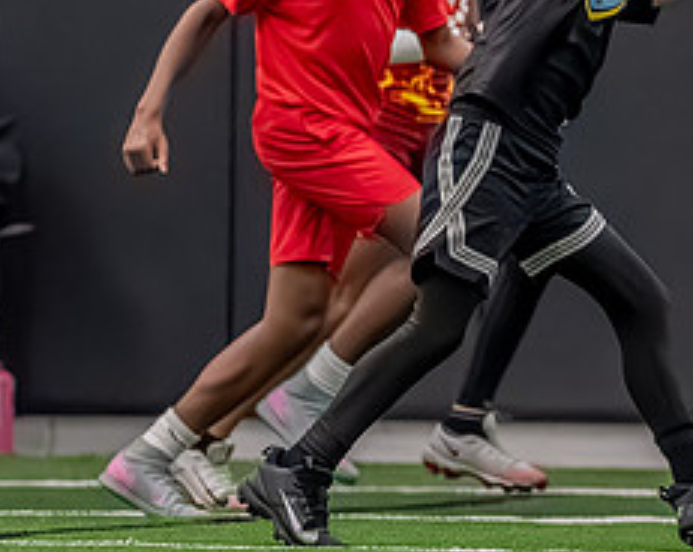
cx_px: 717
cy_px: 128
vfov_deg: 1.5
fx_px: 21581
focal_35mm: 1054
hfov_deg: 1.8
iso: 6400
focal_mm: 200
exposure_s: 1/1000
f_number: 2.8
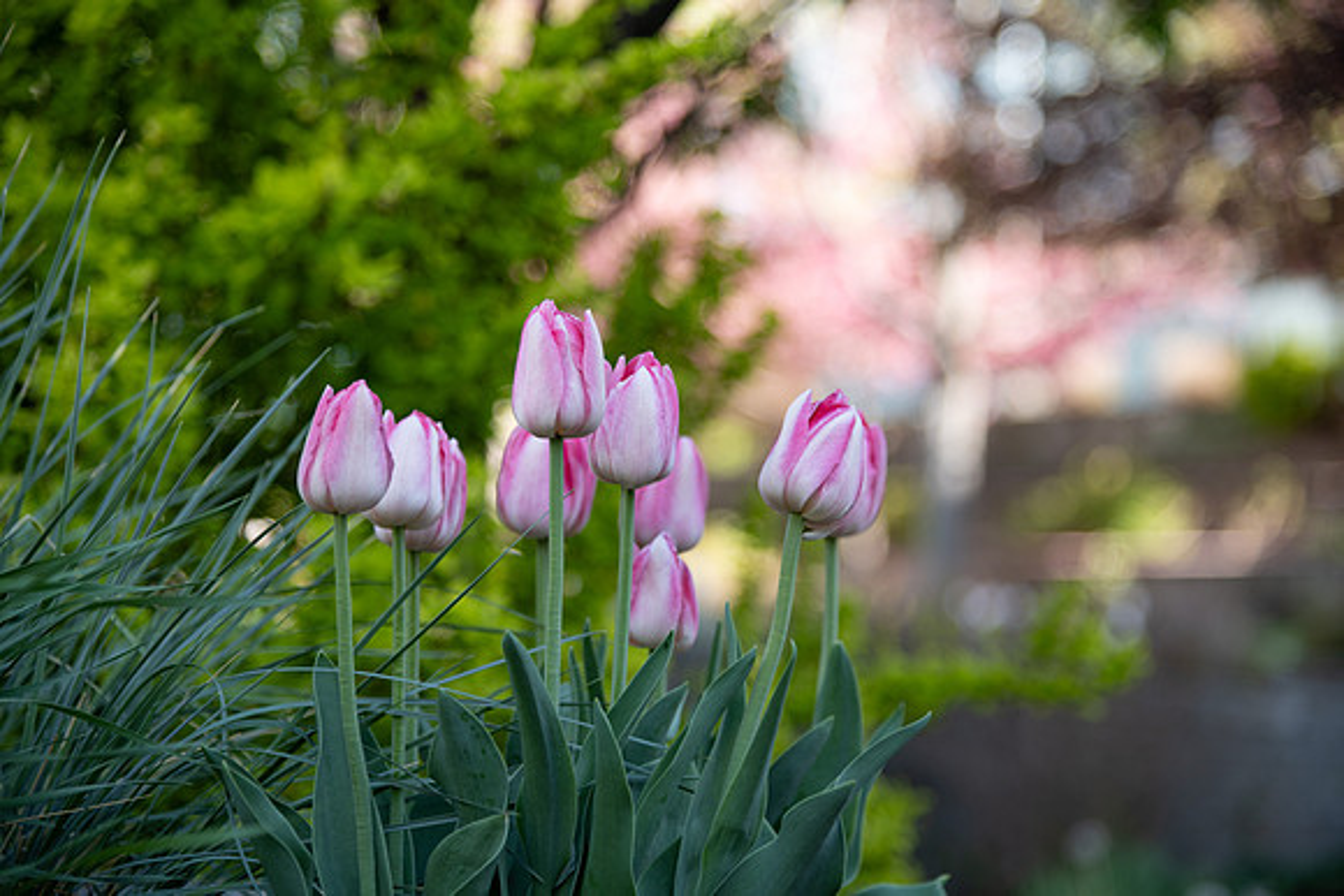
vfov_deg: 14.9
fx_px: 3435
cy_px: 448
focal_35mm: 92
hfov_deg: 22.1
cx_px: 672
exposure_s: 1/200
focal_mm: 92
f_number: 4
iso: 125
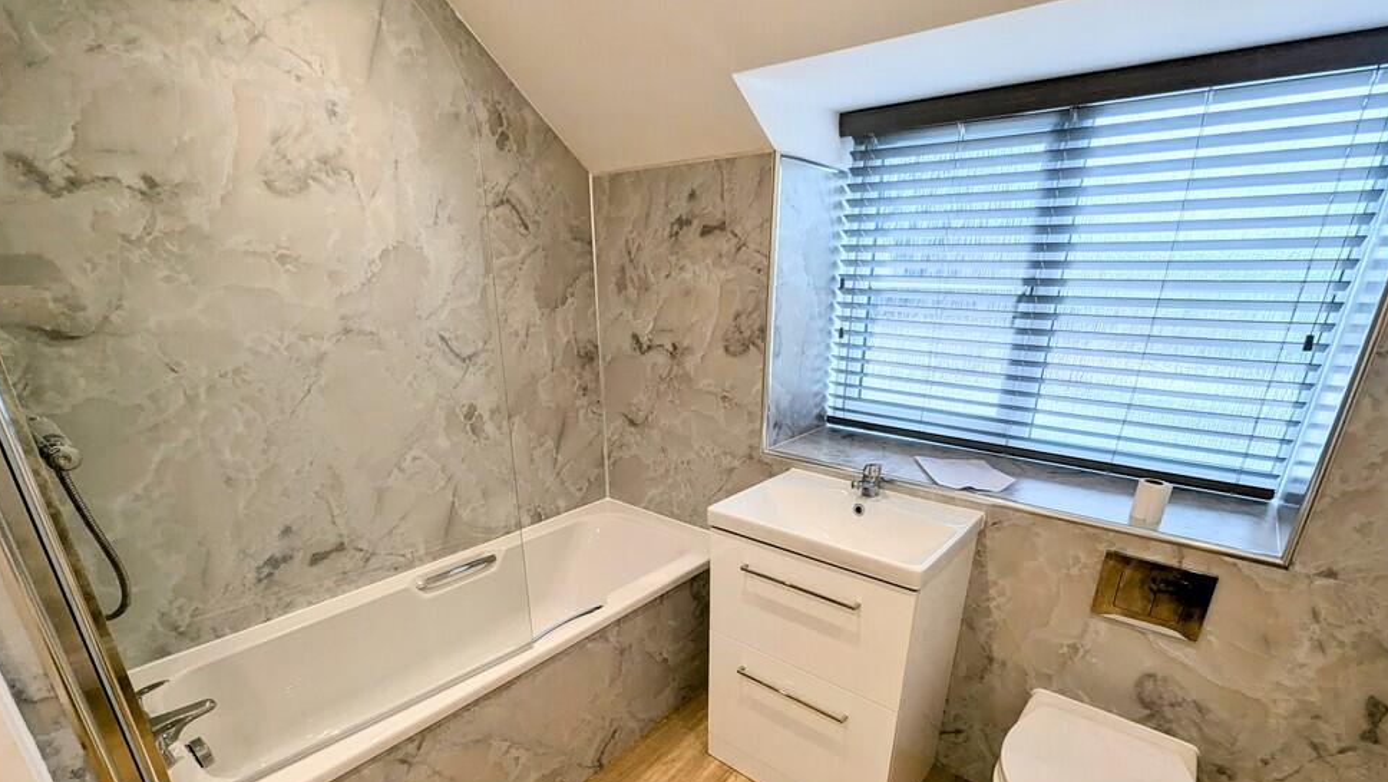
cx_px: 691
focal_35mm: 15
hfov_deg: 103.0
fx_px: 552
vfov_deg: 69.0
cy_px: 506
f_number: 2.2
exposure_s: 1/148
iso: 42
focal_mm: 1.95
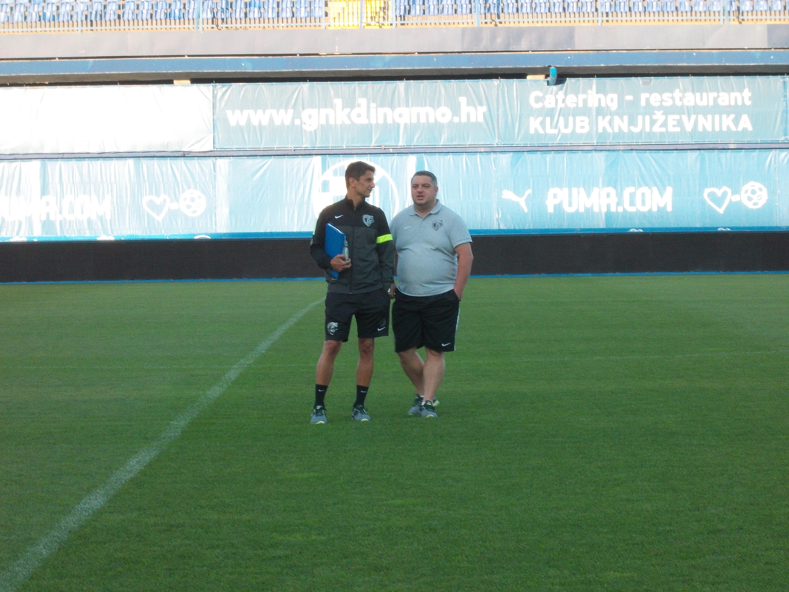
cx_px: 394
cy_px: 296
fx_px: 3191
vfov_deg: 10.6
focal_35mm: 140
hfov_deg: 14.1
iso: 125
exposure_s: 1/60
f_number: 6.8
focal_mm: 20
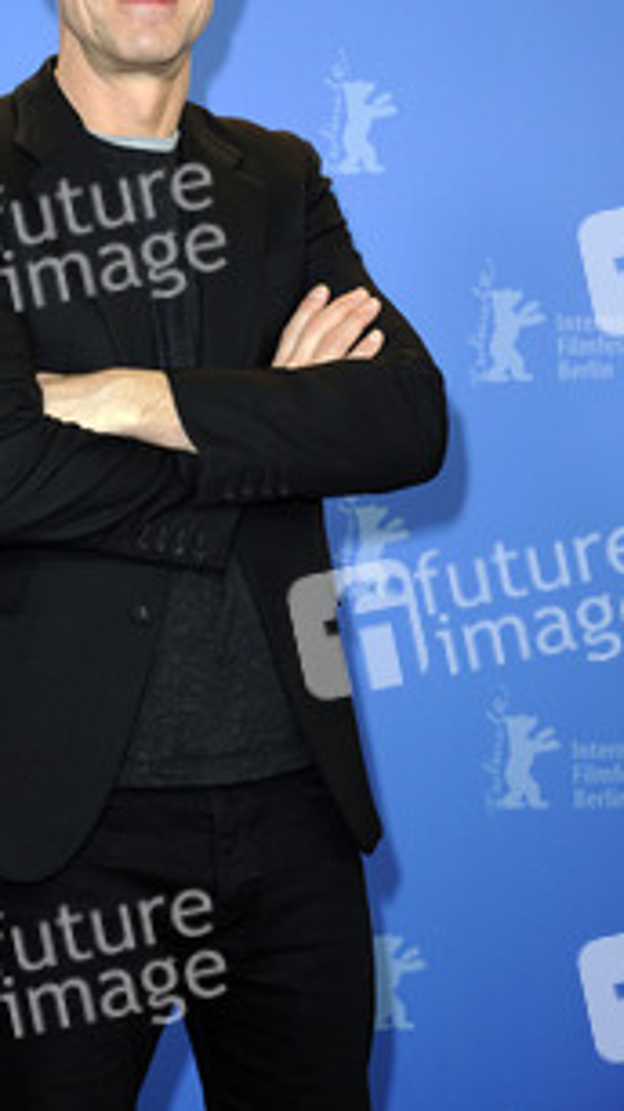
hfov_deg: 14.2
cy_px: 432
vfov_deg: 25.0
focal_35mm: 85
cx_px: 147
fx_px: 2502
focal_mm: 62
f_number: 5
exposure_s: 1/250
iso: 1600
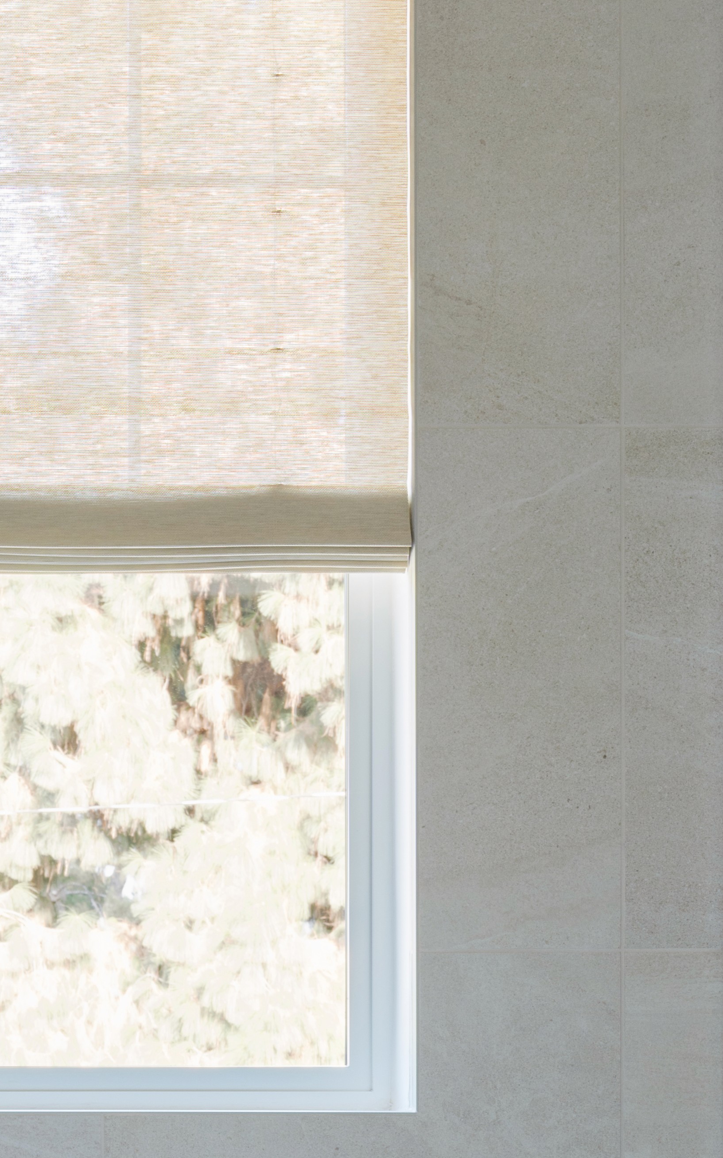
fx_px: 2743
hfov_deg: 14.3
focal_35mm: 87
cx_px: -255
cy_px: 1174
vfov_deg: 22.8
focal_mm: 32
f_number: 10
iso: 400
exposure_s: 1/1.67
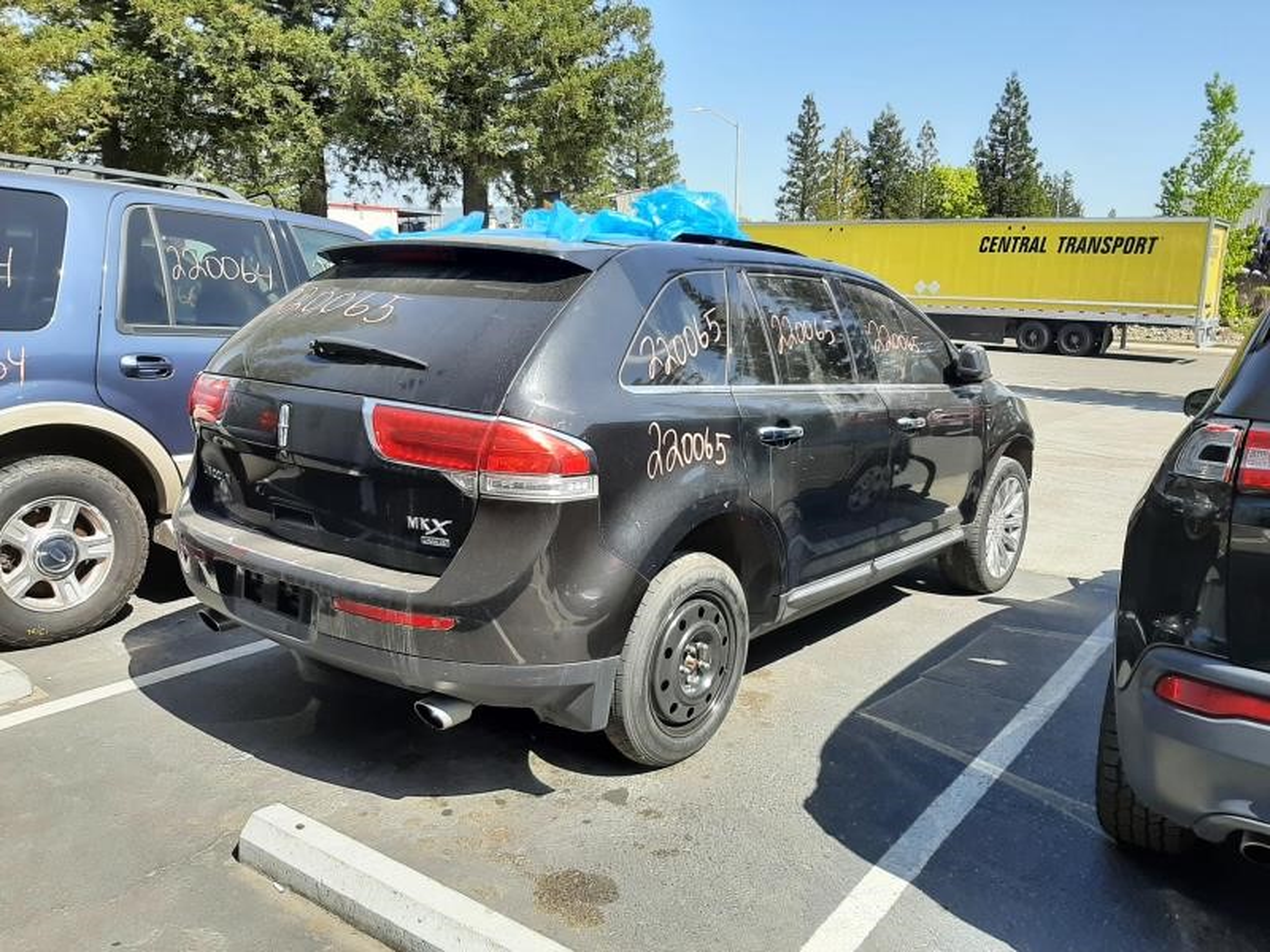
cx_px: 635
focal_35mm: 26
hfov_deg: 67.3
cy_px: 476
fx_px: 954
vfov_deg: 53.1
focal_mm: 3.93
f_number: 1.7
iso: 40
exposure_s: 1/1199
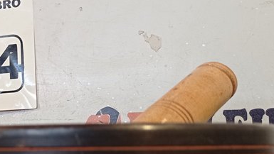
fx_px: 589
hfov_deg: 24.1
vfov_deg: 14.8
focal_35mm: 81
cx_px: -43
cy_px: 131
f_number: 1.79
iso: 102
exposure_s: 1/123
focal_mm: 4.7
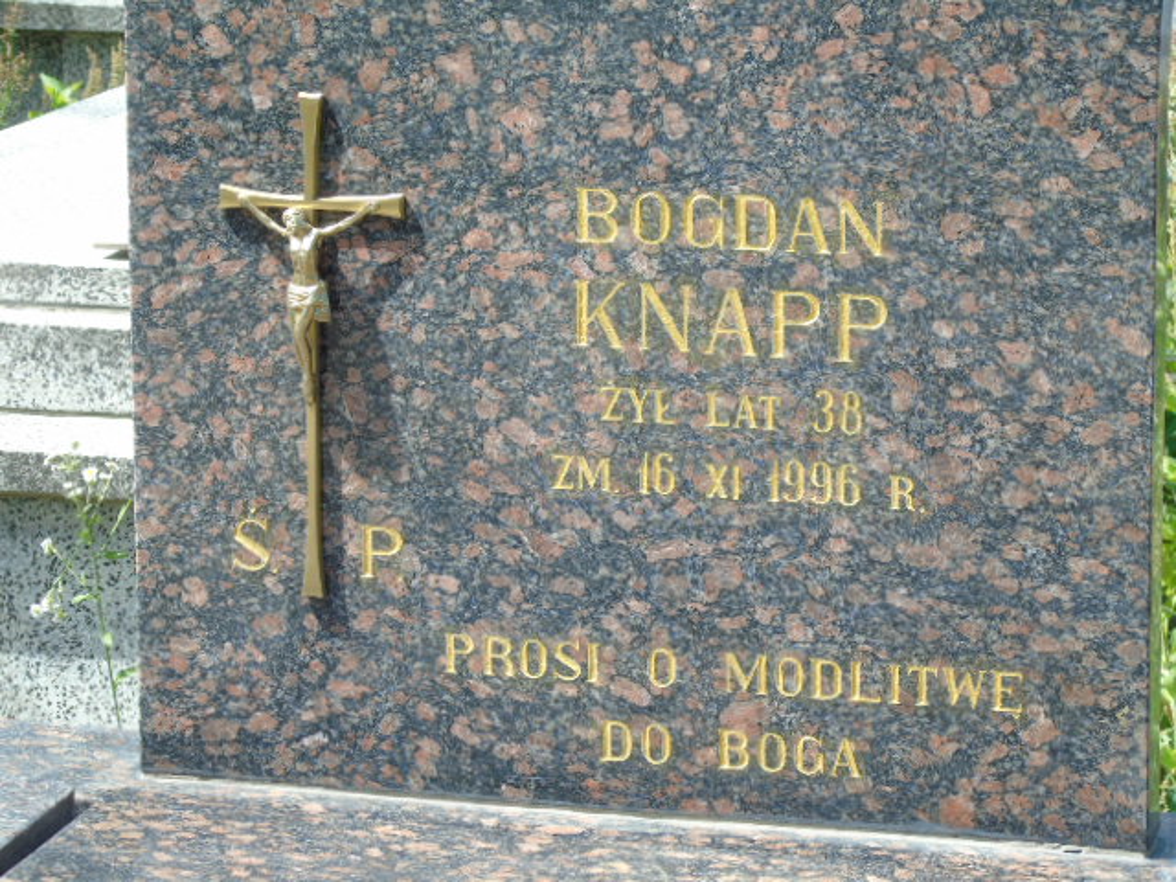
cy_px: 441
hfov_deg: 13.9
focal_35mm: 142
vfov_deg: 10.4
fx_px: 4824
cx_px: 588
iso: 80
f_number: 4.7
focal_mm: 25
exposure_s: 1/160
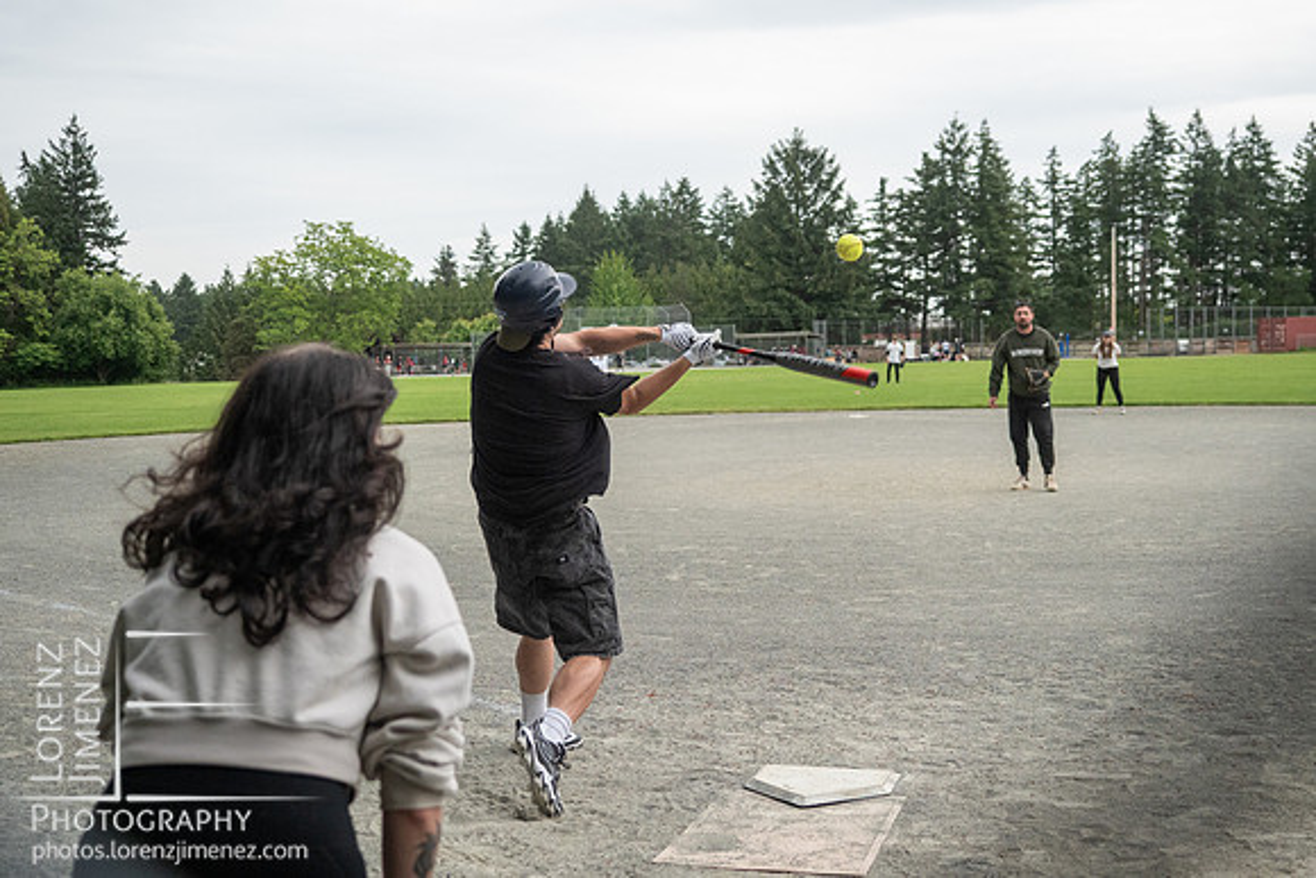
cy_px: 389
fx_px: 1843
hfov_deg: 39.3
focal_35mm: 50
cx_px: 659
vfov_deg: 26.8
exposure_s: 1/1600
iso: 800
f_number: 2.8
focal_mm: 24
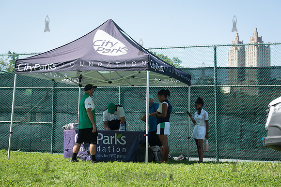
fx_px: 546
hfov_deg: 28.8
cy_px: 94
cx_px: 140
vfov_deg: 19.5
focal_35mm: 70
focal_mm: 70
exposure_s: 1/500
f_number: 5
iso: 160
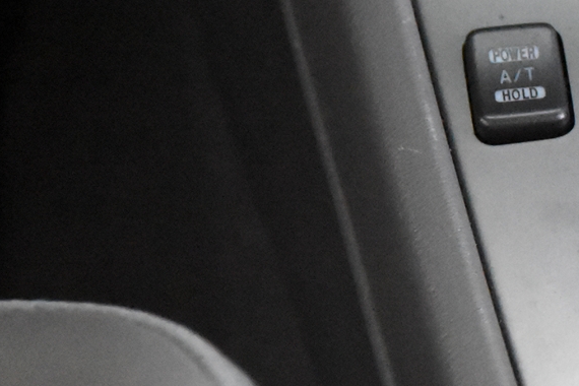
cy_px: -10
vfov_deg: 4.4
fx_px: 5034
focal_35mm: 313
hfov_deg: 6.5
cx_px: 828
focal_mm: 62
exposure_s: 1/80
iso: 12800
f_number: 4
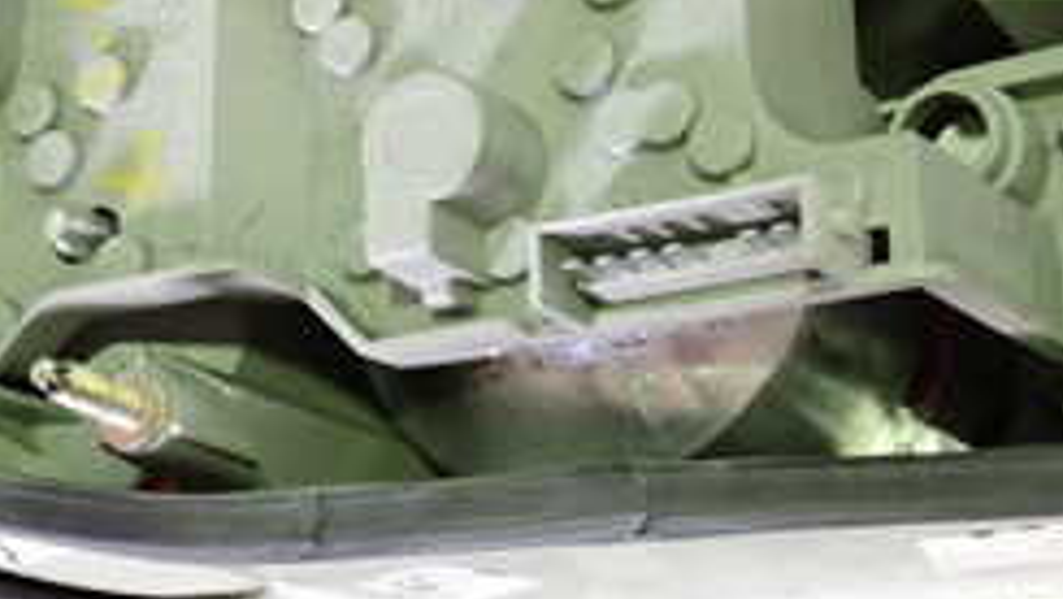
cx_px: 525
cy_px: 135
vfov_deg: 15.0
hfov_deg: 26.5
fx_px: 2256
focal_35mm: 80
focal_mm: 5.4
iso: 800
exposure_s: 1/60
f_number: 2.3
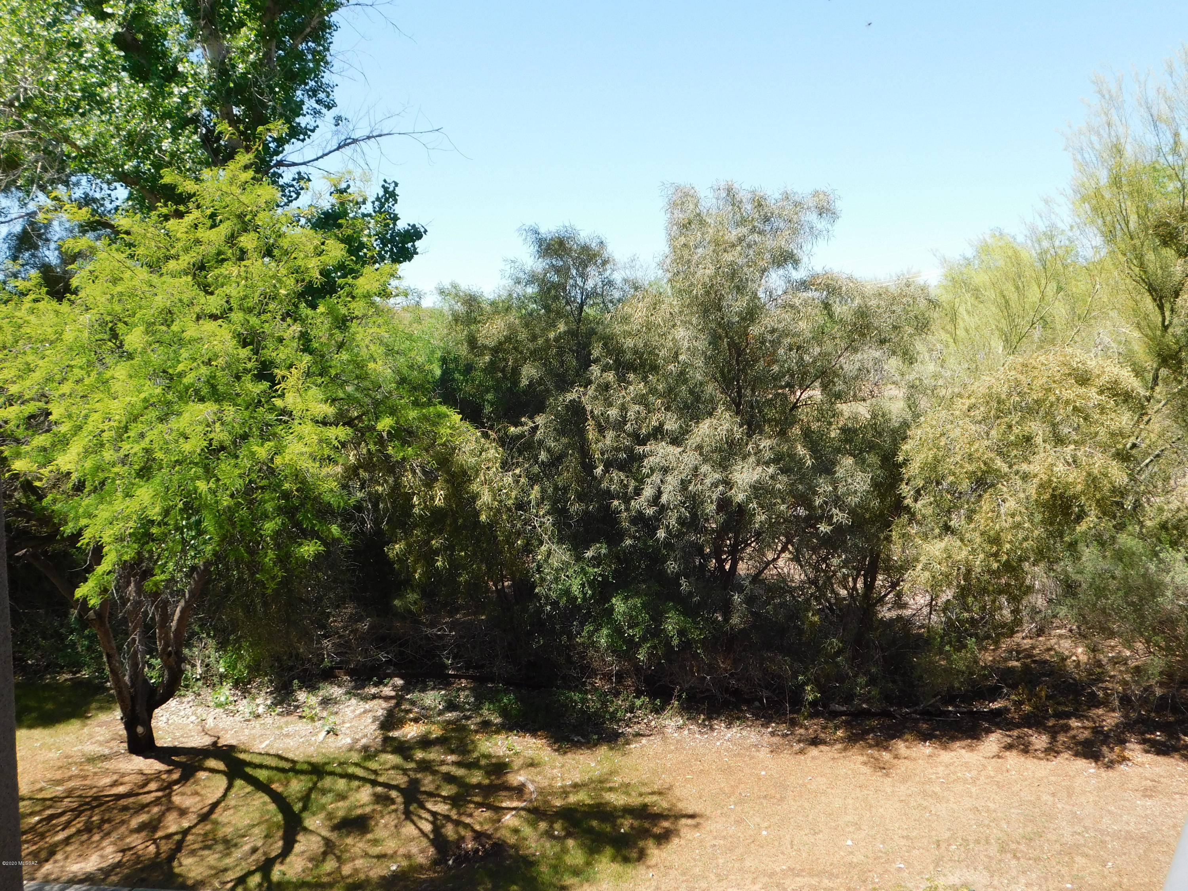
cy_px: 446
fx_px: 1235
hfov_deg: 51.4
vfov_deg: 39.7
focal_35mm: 36
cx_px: 594
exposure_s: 1/640
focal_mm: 6.3
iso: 125
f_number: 3.5
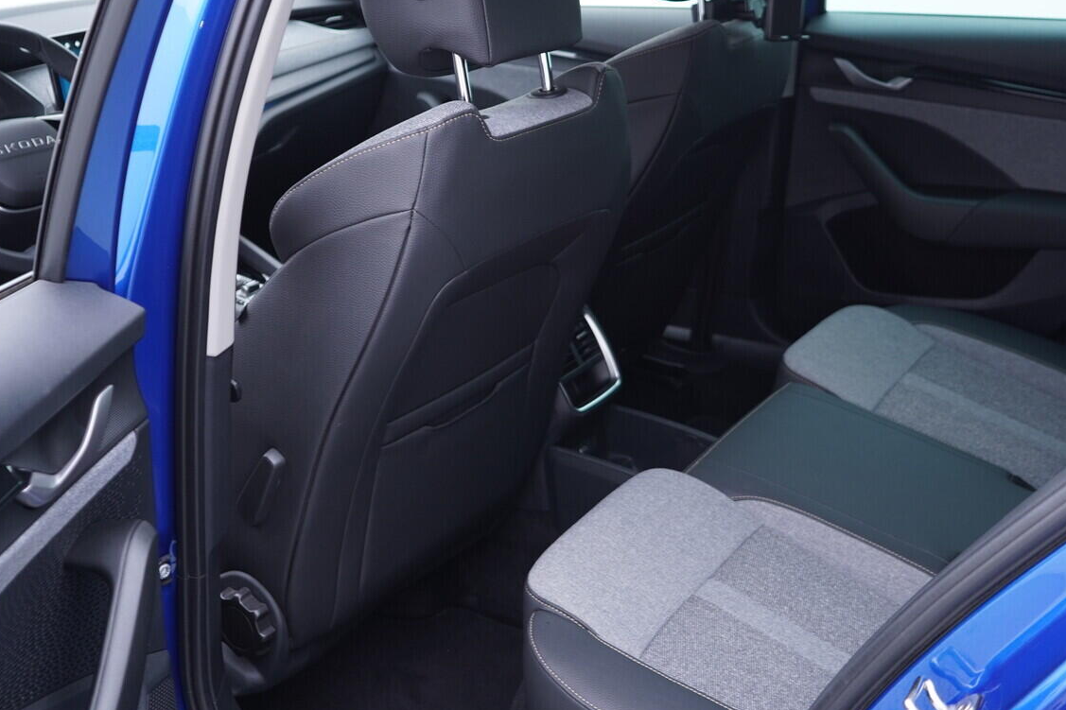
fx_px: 1362
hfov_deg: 42.7
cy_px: 269
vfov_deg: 29.1
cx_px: 576
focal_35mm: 46
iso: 250
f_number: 2.8
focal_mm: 24
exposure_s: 1/40
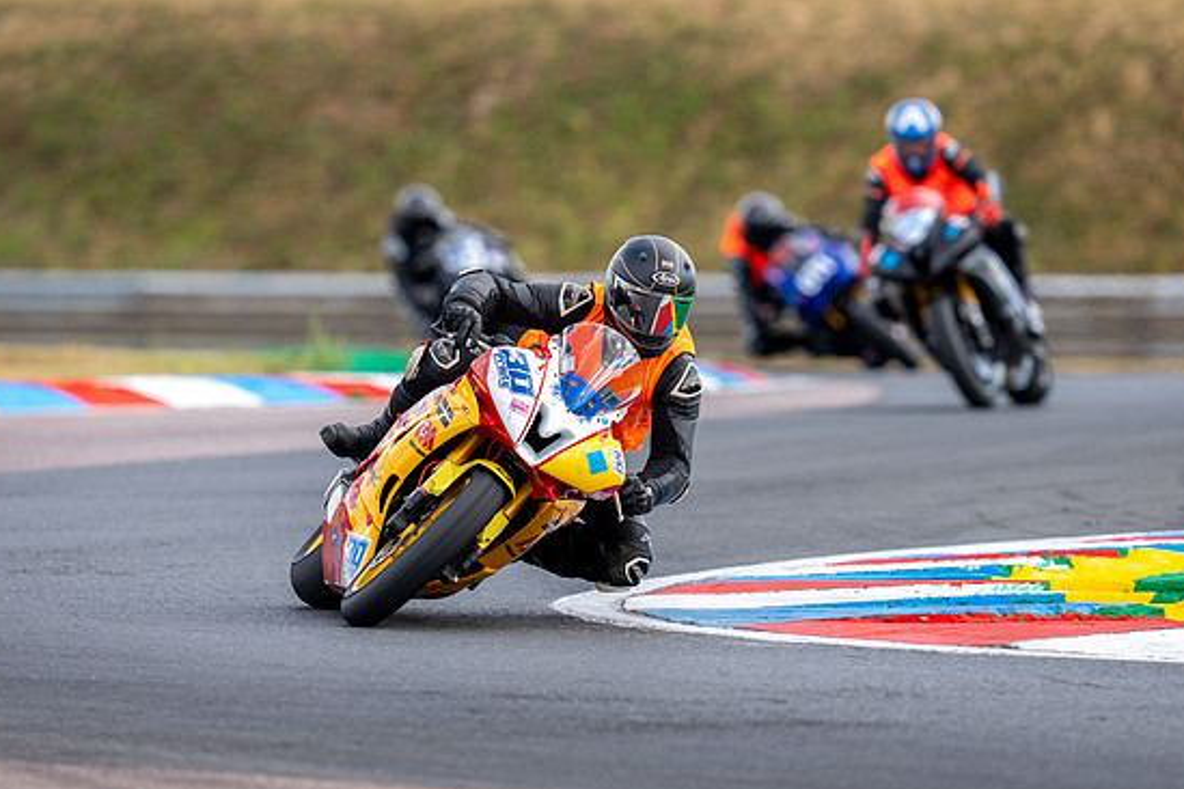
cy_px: 381
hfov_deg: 4.5
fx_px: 15128
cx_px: 544
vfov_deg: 3.0
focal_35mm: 460
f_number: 4
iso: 80
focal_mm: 400
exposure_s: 1/400
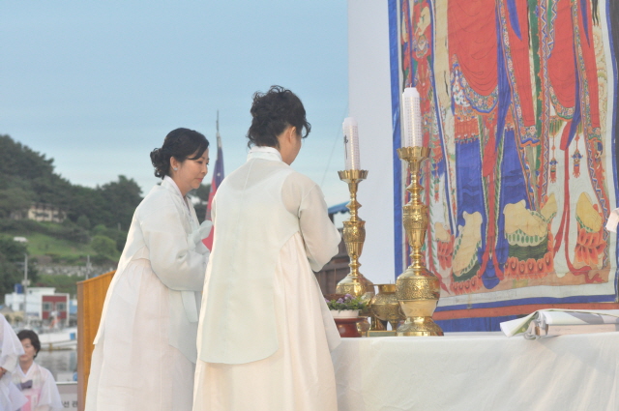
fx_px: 1597
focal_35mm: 93
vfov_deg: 14.7
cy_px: 206
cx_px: 310
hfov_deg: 21.9
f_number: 6.3
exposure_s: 1/1000
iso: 2000
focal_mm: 62
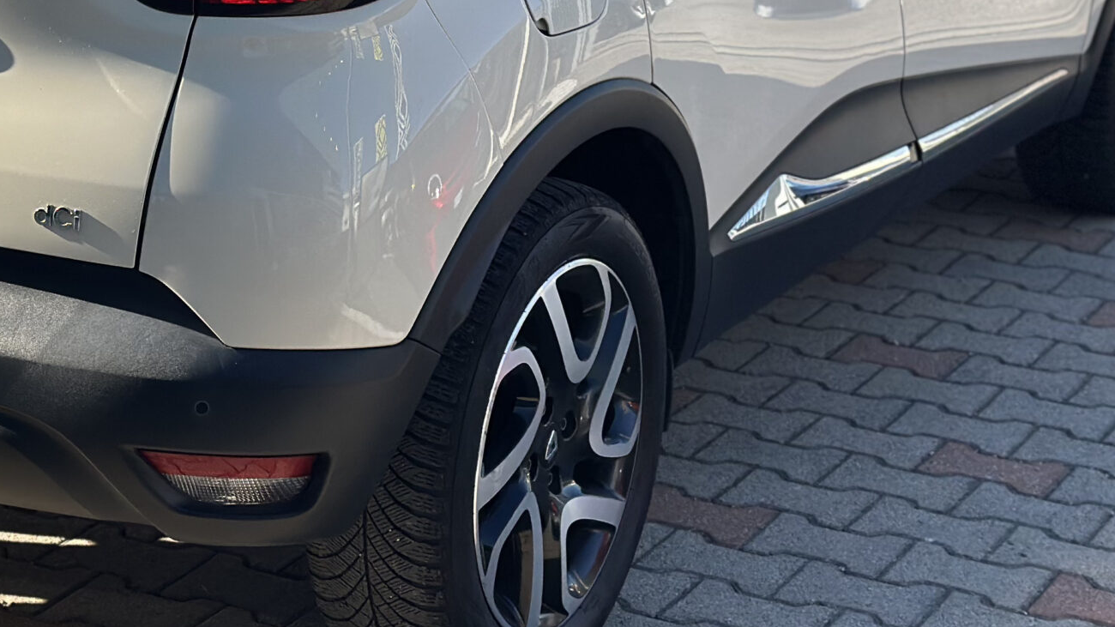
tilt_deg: -13.2
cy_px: 27
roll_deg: -0.5
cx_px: 360
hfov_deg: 20.7
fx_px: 3045
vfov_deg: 11.7
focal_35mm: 103
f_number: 1.78
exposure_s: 1/2028
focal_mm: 6.86
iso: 100
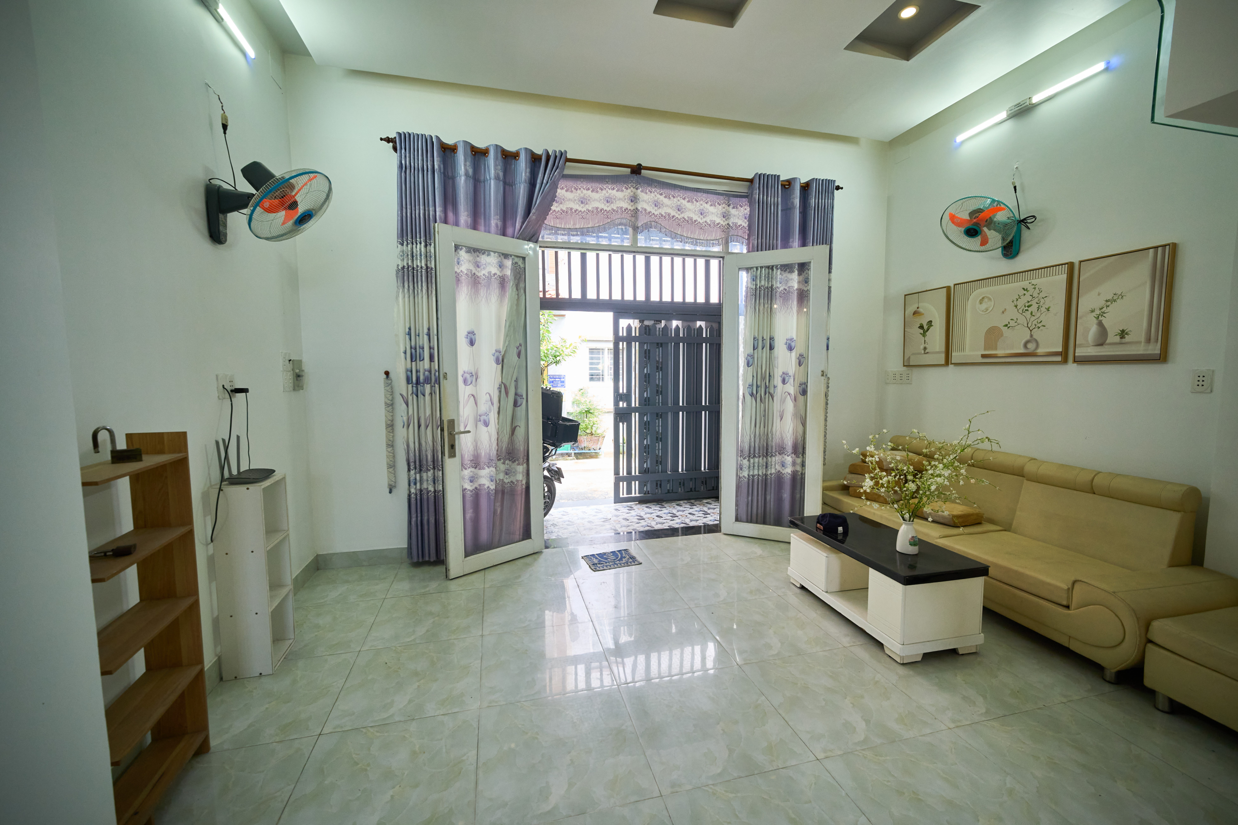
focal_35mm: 14
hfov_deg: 106.3
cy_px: 412
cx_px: 619
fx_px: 464
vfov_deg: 83.3
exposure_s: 1/125
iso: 400
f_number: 3.5
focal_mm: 9
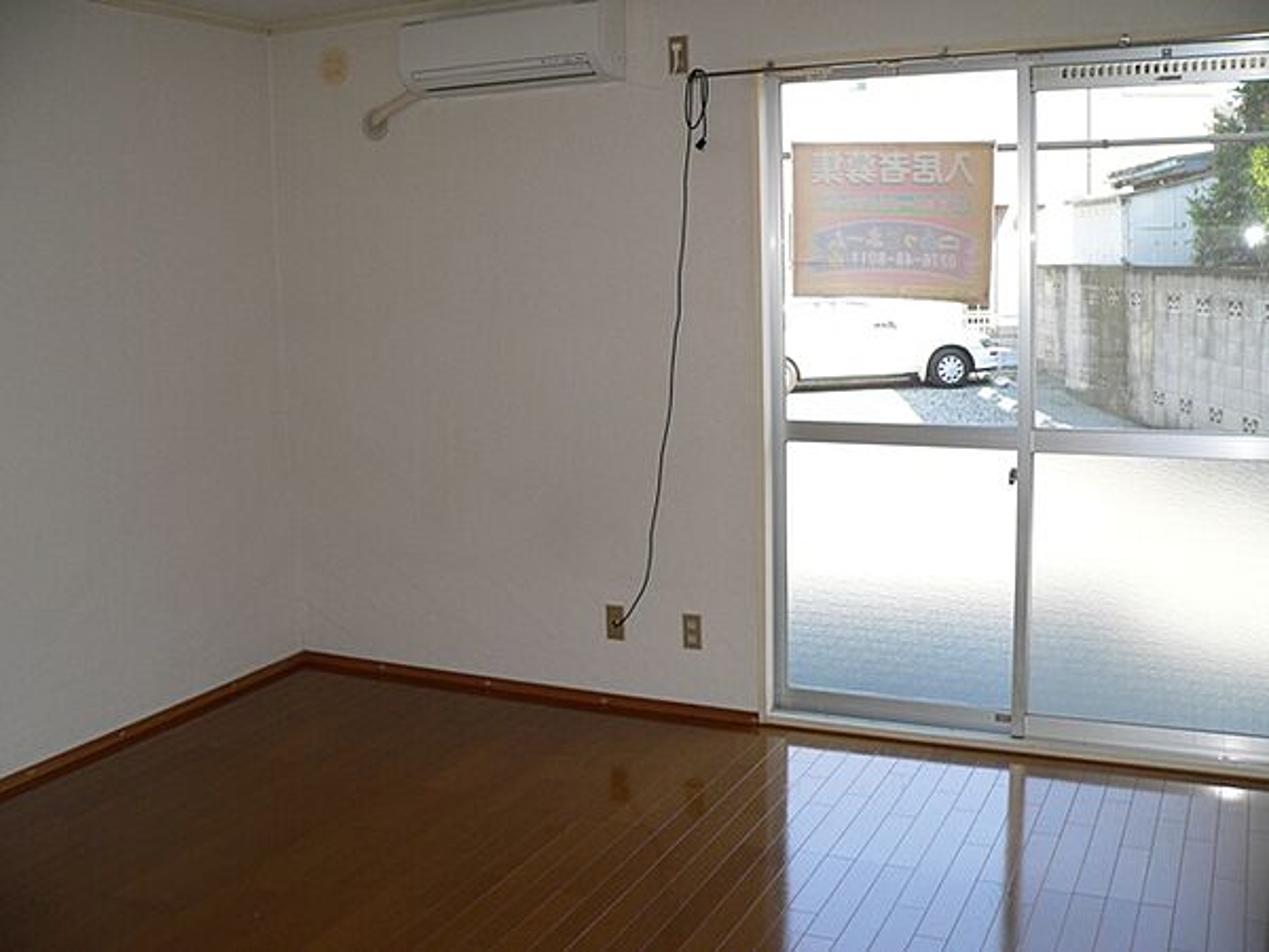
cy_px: 476
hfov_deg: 51.4
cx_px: 634
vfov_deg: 39.7
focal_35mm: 36
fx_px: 1320
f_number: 2.8
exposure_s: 1/100
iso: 80
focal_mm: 6
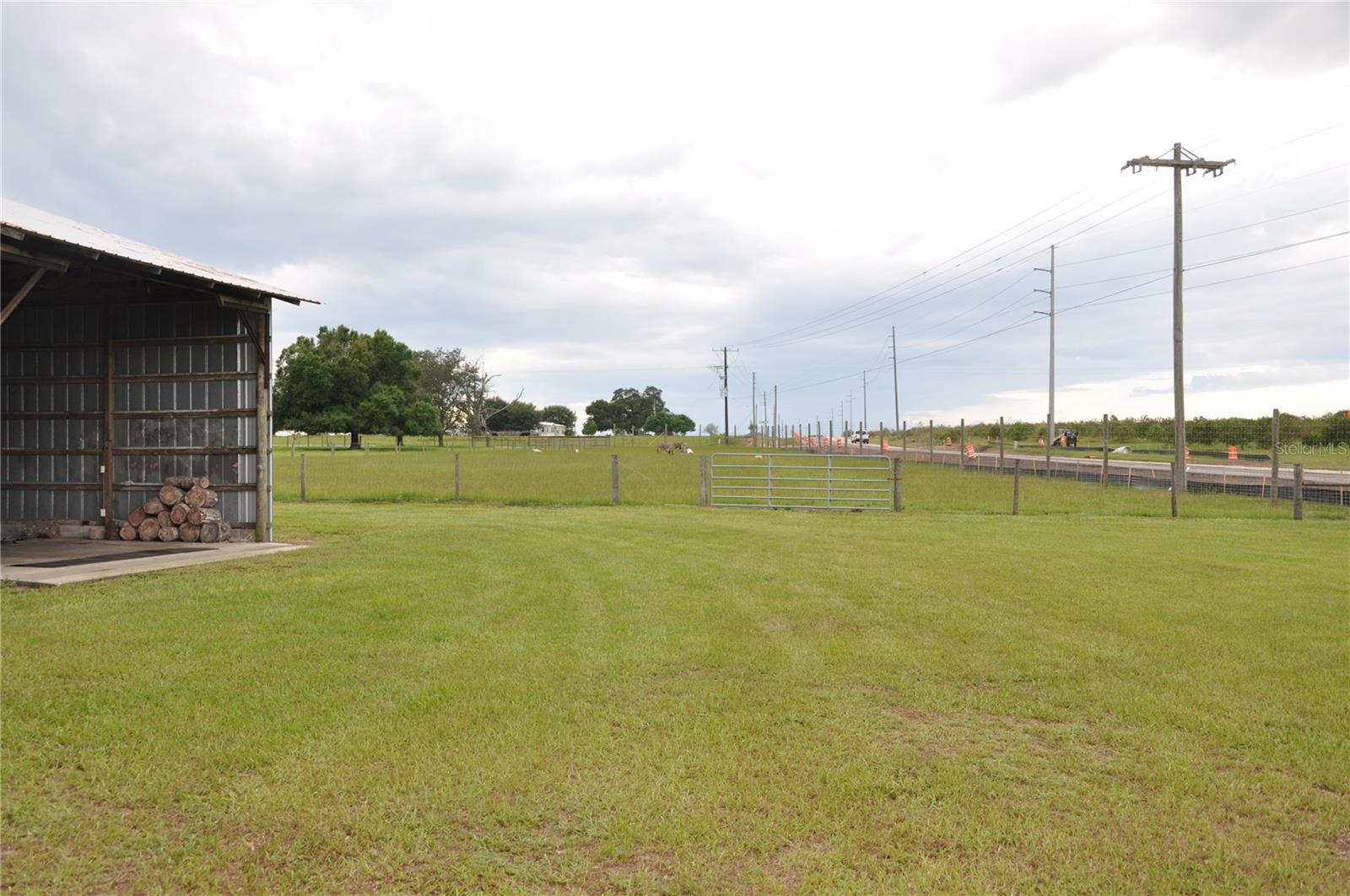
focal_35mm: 32
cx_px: 675
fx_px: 1180
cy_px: 448
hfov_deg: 59.6
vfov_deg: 41.6
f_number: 10
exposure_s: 1/200
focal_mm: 21
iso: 200
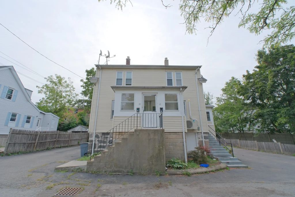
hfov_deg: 100.4
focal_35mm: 15
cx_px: 148
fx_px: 123
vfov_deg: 77.3
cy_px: 98
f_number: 8
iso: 320
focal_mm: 10
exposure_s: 1/160
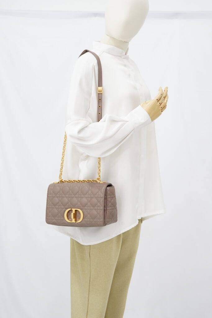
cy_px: 159
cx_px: 106
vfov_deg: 39.6
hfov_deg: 27.0
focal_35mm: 50
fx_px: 441
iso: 640
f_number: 6.3
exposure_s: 1/8
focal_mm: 50
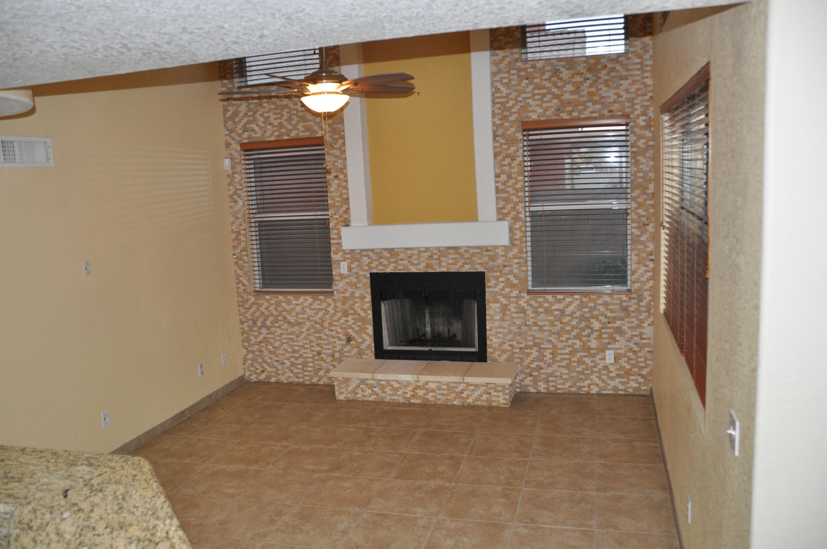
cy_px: 274
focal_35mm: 30
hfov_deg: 62.0
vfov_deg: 43.5
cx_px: 414
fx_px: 688
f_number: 3.5
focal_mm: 20
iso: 800
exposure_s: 1/60
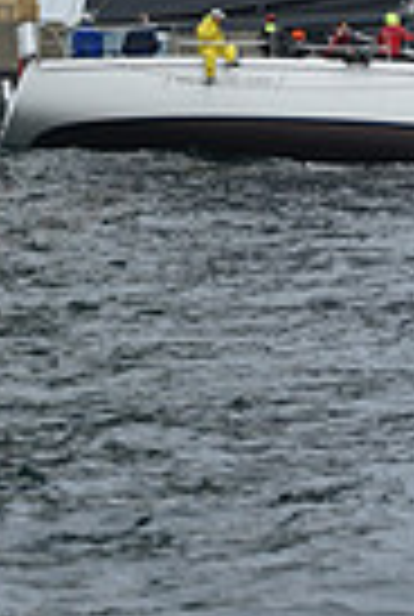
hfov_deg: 4.7
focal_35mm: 296
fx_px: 5080
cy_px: -490
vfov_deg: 6.8
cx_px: 371
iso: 250
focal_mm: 70
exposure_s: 1/800
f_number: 6.3
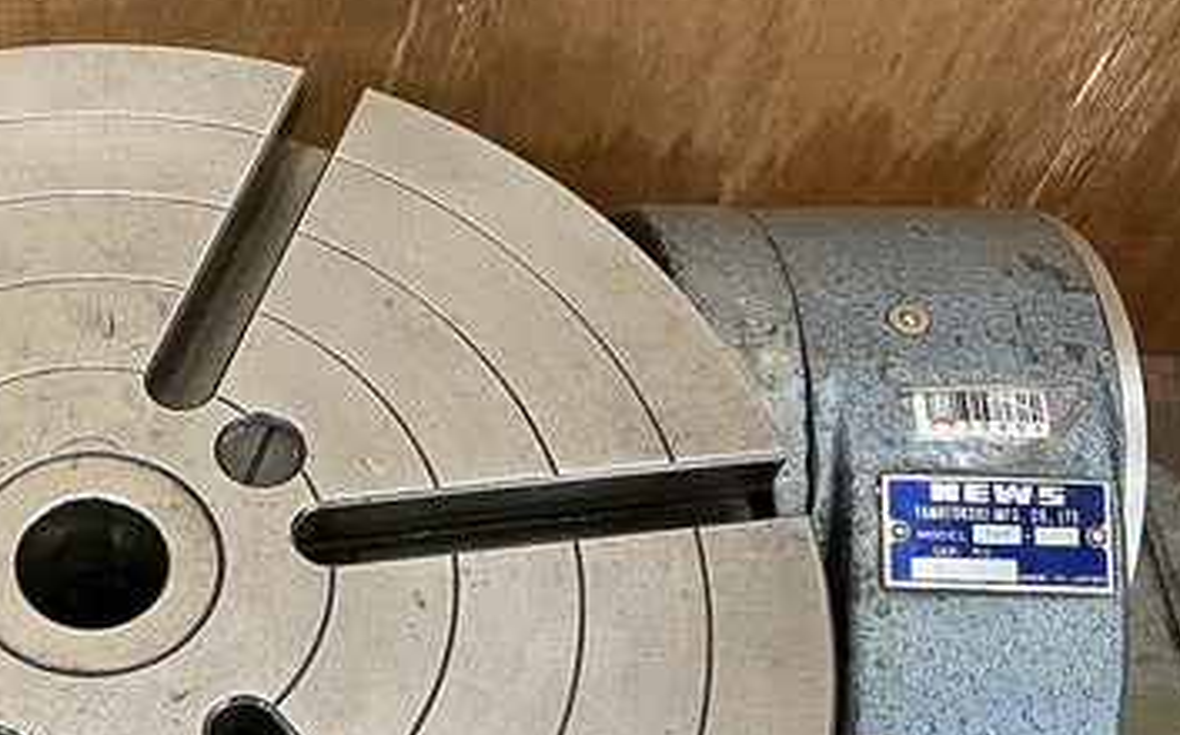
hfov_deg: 37.8
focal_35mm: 50
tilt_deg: -63.2
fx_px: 1607
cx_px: 130
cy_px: 722
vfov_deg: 24.7
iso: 160
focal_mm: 4.25
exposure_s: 1/60
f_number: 1.8
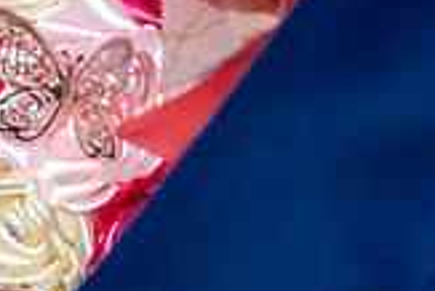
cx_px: -128
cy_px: -95
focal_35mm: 174
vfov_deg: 7.8
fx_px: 2104
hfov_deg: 11.5
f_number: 2.8
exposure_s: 1/2000
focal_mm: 49
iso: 100
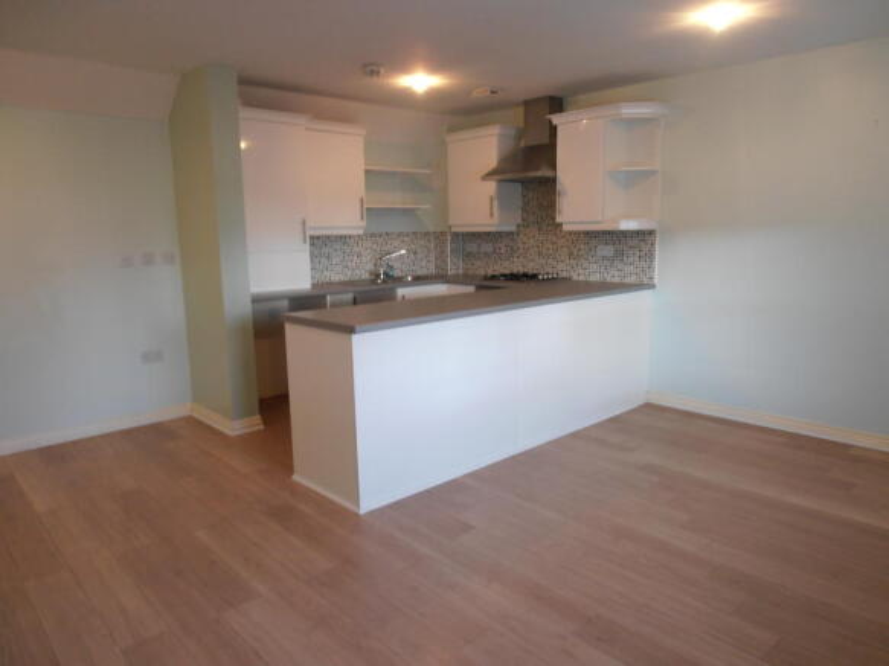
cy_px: 333
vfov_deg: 56.8
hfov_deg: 71.6
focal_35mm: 24
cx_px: 444
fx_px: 616
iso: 125
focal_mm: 4.2
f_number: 3
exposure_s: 1/15
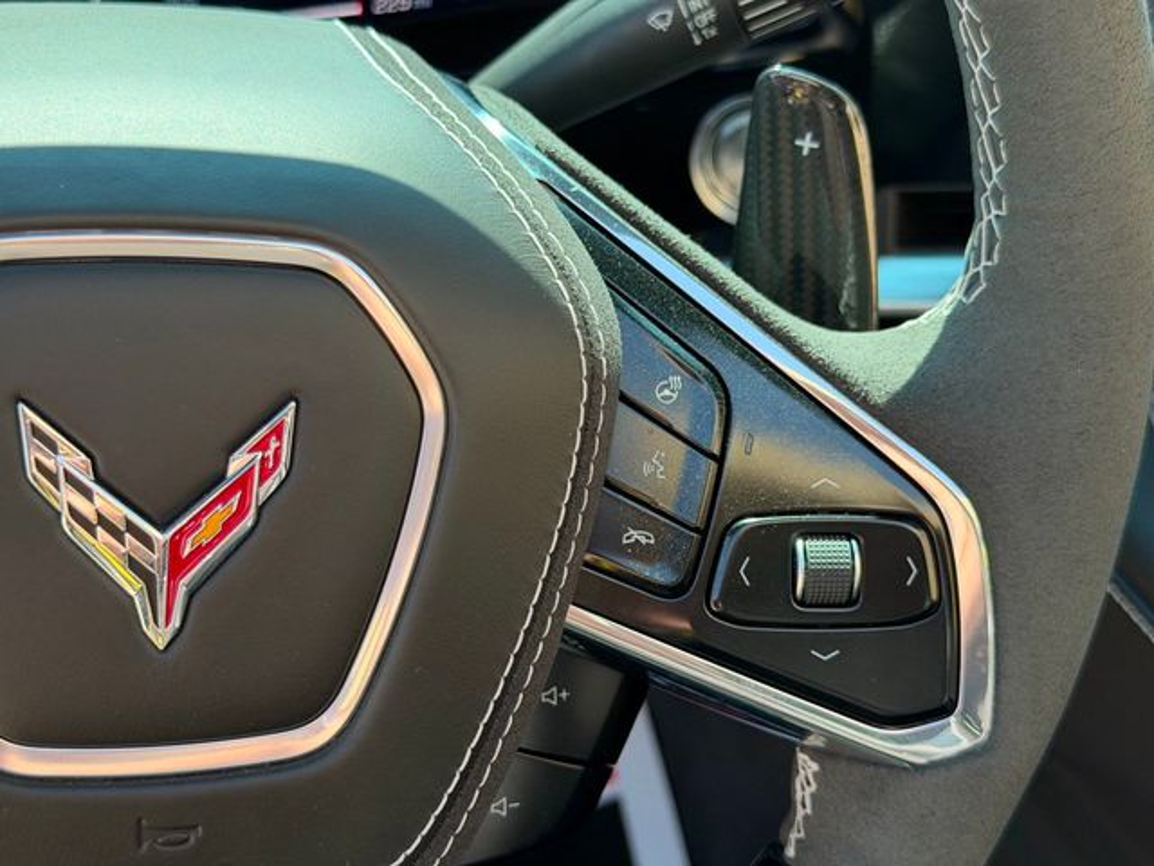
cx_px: 577
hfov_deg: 39.7
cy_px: 433
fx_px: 1600
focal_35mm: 48
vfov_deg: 30.3
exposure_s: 1/342
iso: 80
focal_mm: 6.76
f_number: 1.78
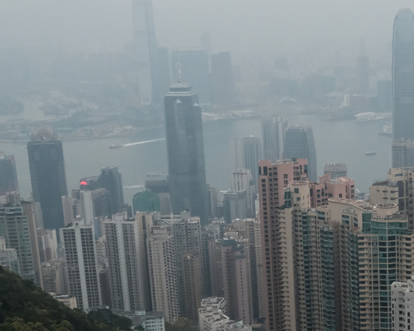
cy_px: 248
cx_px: 464
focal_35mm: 77
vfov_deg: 19.8
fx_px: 943
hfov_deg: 23.2
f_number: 11
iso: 3200
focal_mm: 23
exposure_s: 1/500
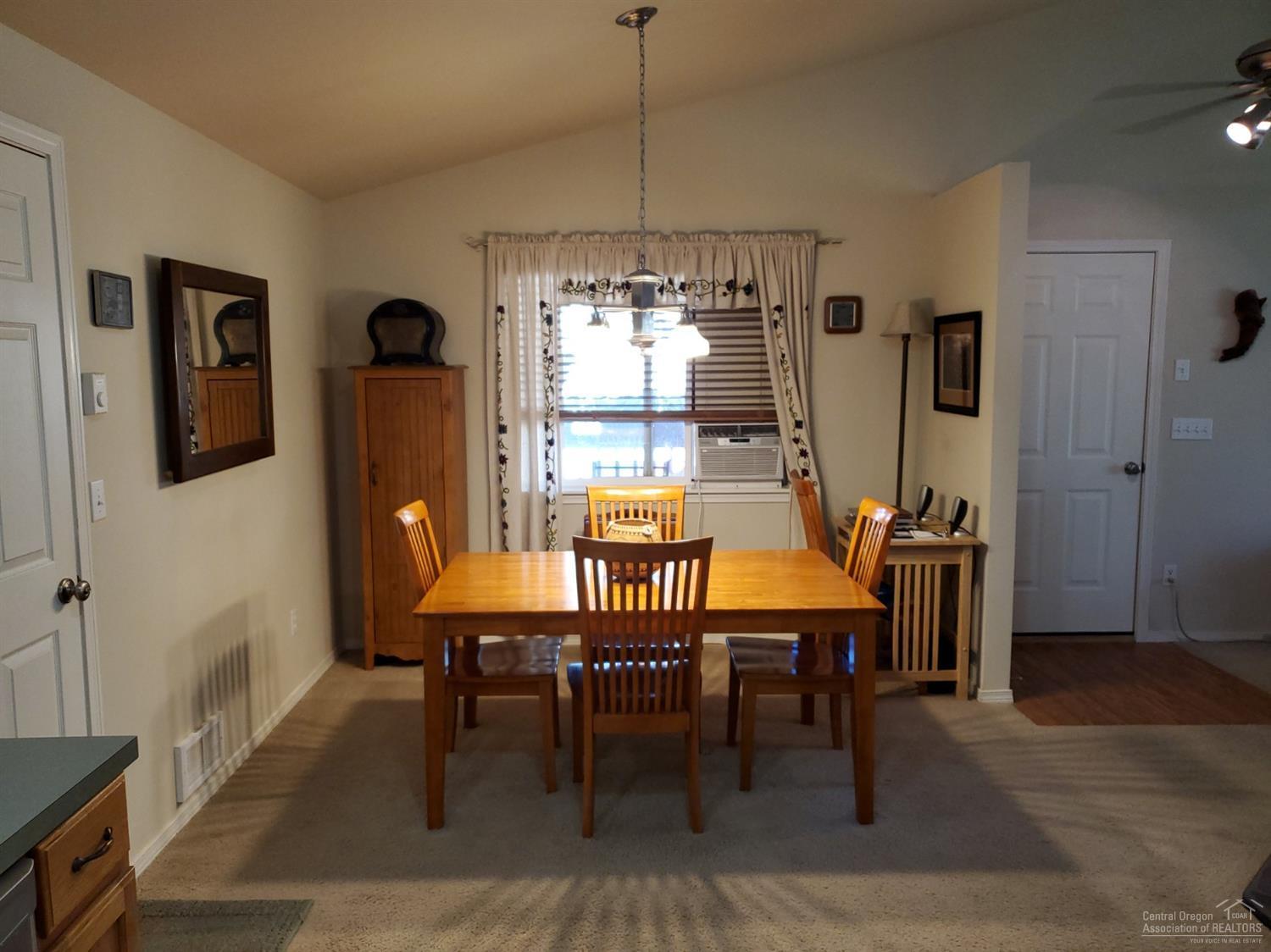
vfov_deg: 53.0
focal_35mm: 26
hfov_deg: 67.3
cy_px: 476
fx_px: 954
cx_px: 636
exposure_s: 1/60
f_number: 1.5
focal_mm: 4.3
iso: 160
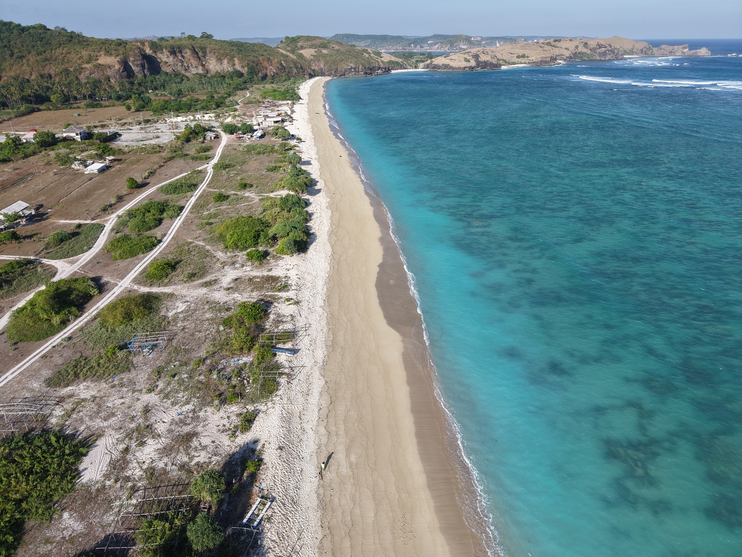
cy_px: 278
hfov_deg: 71.6
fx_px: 514
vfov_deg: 56.8
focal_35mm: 24
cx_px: 371
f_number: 1.8
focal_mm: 8.67
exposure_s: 1/3000
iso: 100
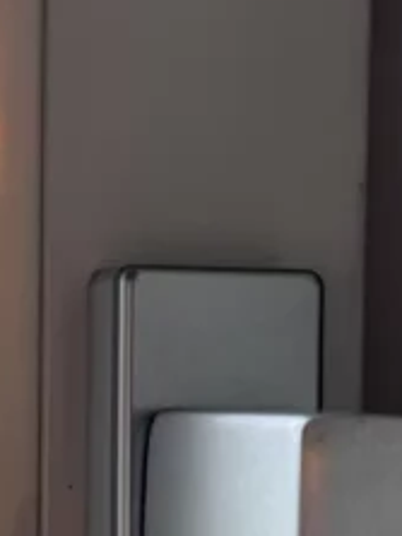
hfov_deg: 11.3
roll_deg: -2.0
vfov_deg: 14.9
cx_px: -19
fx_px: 1999
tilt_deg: -1.7
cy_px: 577
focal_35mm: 129
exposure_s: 1/60
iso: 320
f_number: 1.78
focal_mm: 6.76
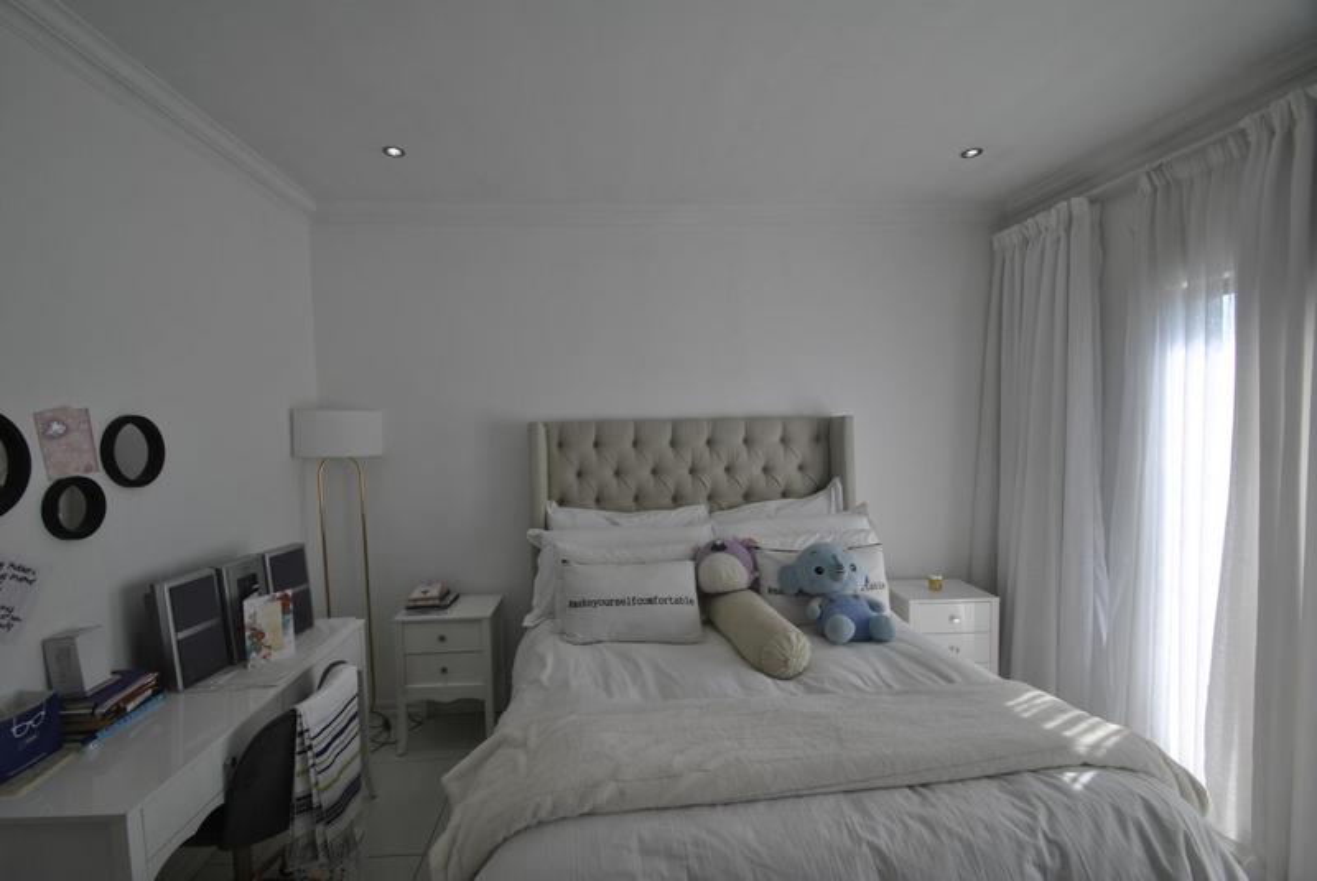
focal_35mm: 15
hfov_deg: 100.3
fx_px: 549
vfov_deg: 77.4
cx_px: 658
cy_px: 440
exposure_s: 1/125
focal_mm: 10
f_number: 5.6
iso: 100
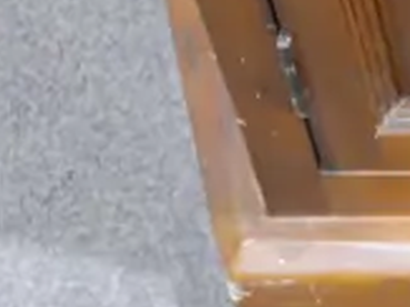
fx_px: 2675
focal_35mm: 226
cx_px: 1112
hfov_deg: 7.9
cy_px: -425
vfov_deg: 6.3
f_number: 4
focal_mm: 18
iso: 1600
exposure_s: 1/60
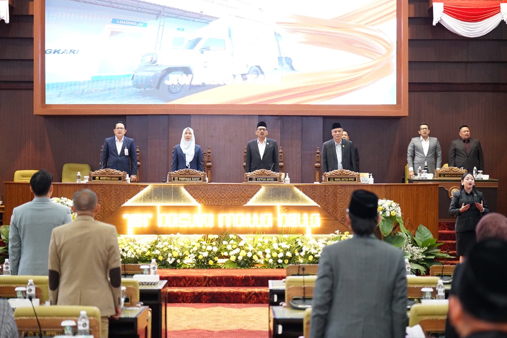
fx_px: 986
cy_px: 169
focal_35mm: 70
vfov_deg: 19.5
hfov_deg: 28.8
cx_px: 254
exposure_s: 1/125
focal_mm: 70
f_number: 2.8
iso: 8000
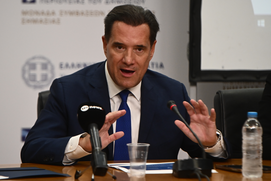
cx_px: 136
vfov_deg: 4.6
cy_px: 90
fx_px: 2258
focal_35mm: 300
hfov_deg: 6.9
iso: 1600
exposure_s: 1/640
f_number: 3.2
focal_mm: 200
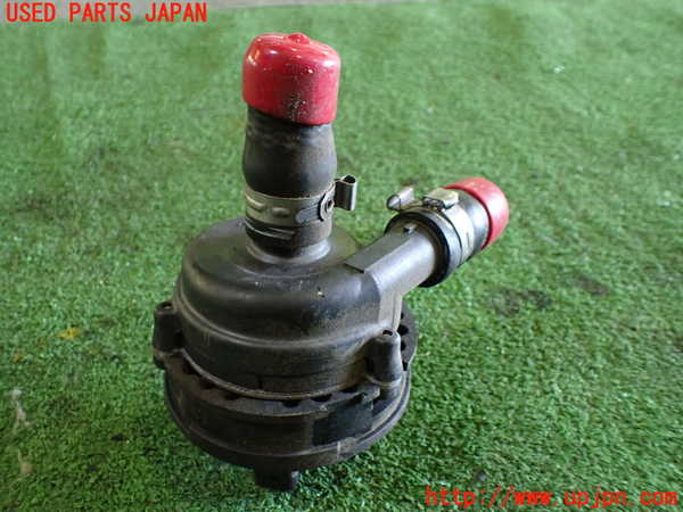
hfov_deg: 60.0
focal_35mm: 30
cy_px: 256
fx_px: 592
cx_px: 342
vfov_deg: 46.8
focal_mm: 5.4
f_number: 2.3
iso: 800
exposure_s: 1/50
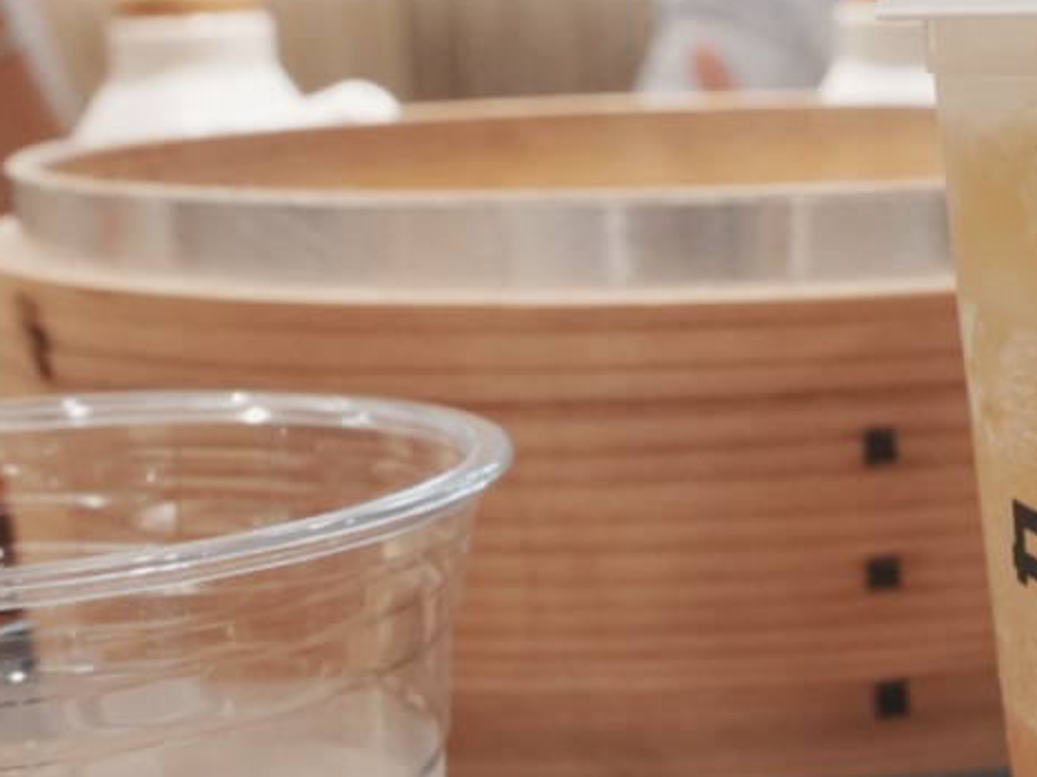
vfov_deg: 18.1
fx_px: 2366
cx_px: 1266
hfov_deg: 22.6
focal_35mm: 79
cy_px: 795
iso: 2000
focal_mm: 24
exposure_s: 1/30
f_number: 9
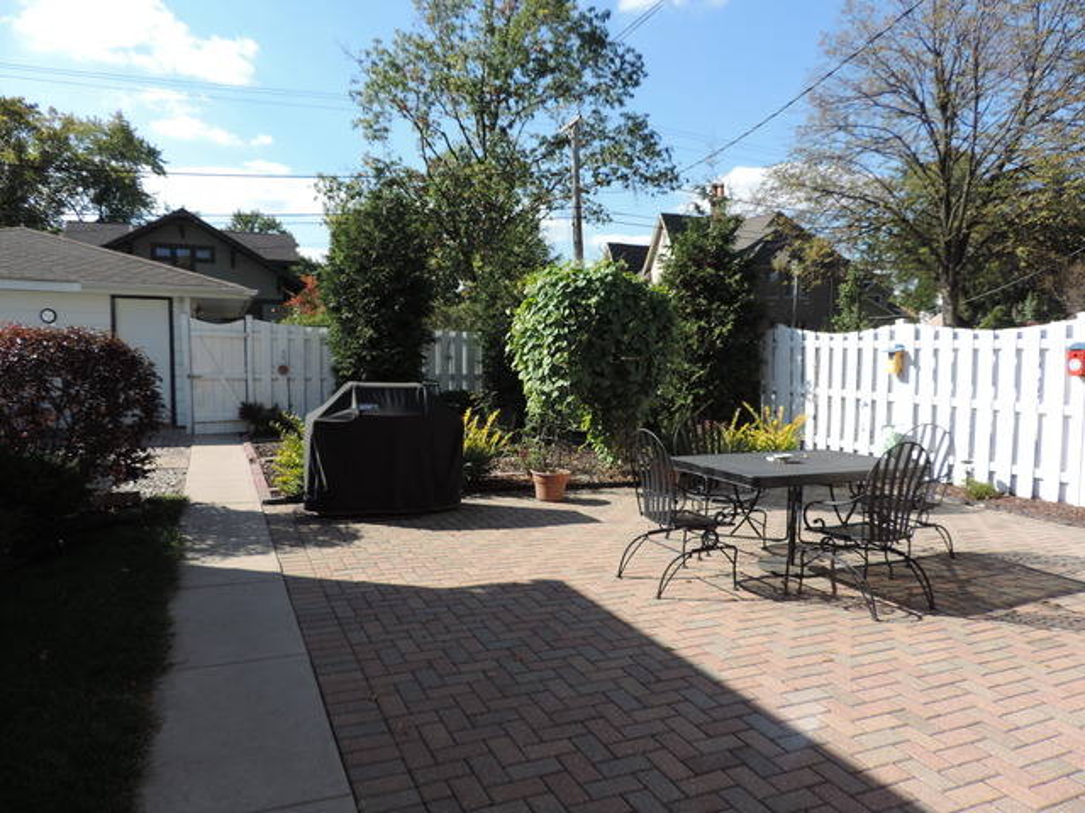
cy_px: 406
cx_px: 542
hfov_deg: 71.6
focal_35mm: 24
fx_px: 752
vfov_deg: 56.8
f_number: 3
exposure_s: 1/640
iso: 80
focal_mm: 4.3
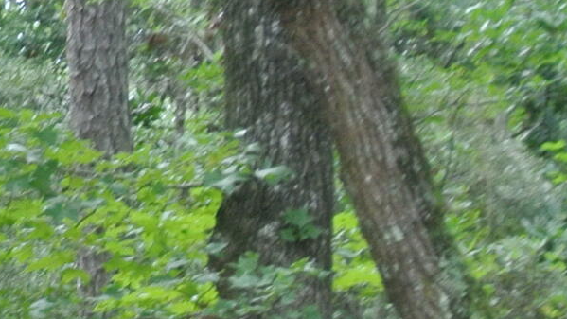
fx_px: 3714
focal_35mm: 247
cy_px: 743
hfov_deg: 8.3
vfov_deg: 4.8
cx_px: -578
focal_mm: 17.5
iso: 360
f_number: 4.5
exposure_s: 1/60
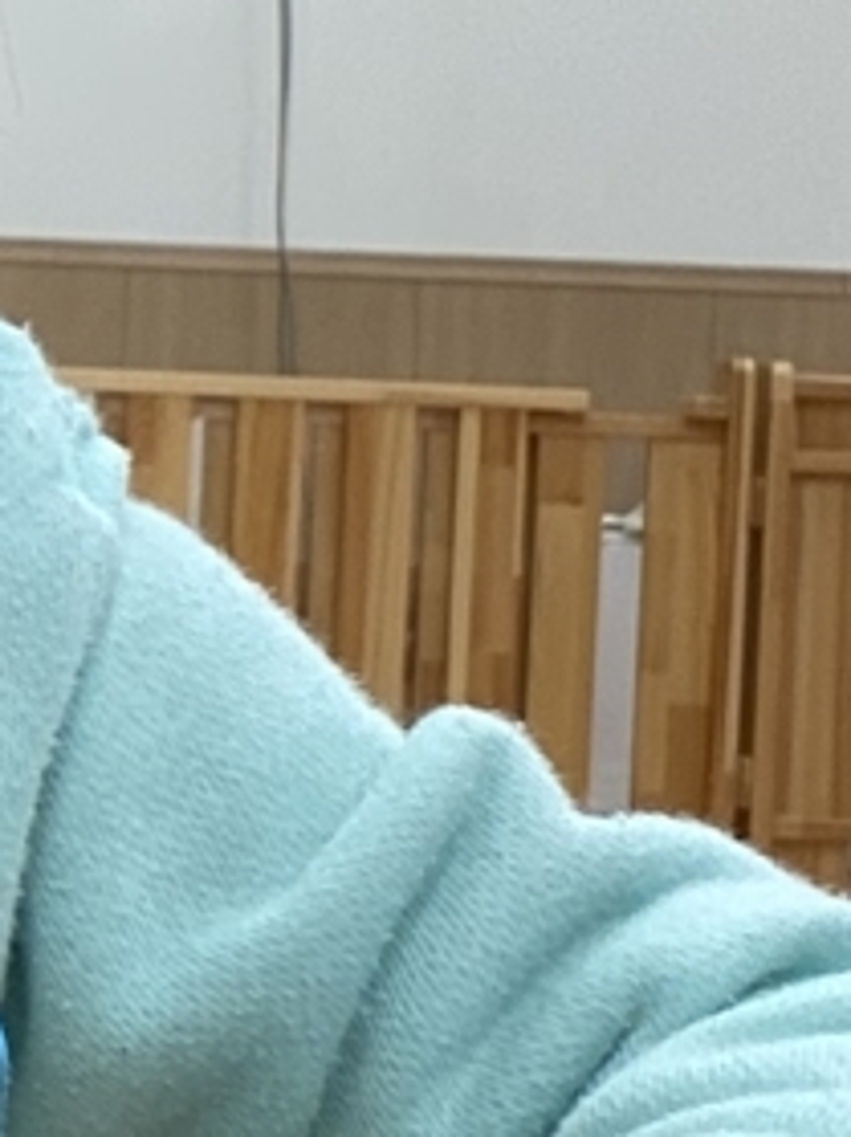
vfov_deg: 15.3
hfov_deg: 10.9
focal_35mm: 129
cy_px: 477
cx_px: -599
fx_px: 4232
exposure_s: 1/60
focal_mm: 2.71
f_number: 2.2
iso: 160
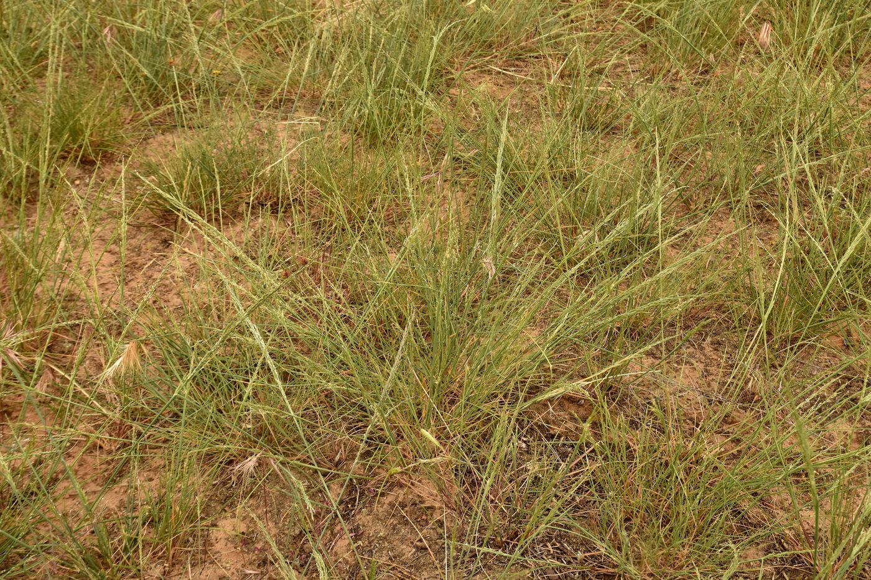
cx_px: 436
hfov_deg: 49.6
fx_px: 943
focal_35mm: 39
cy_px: 290
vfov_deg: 34.2
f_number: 10
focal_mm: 26
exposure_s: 1/400
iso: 250
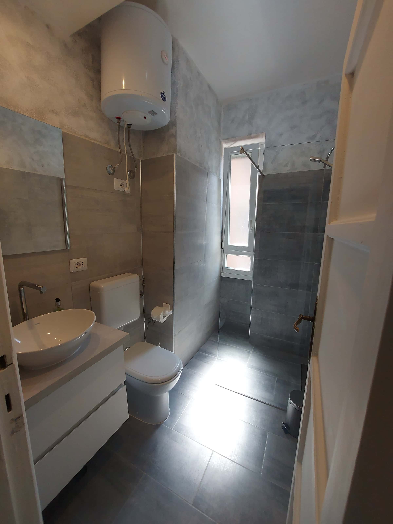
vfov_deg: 106.2
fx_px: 197
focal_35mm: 13
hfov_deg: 89.9
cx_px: 196
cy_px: 262
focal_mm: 1.74
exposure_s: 1/100
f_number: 2.2
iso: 64
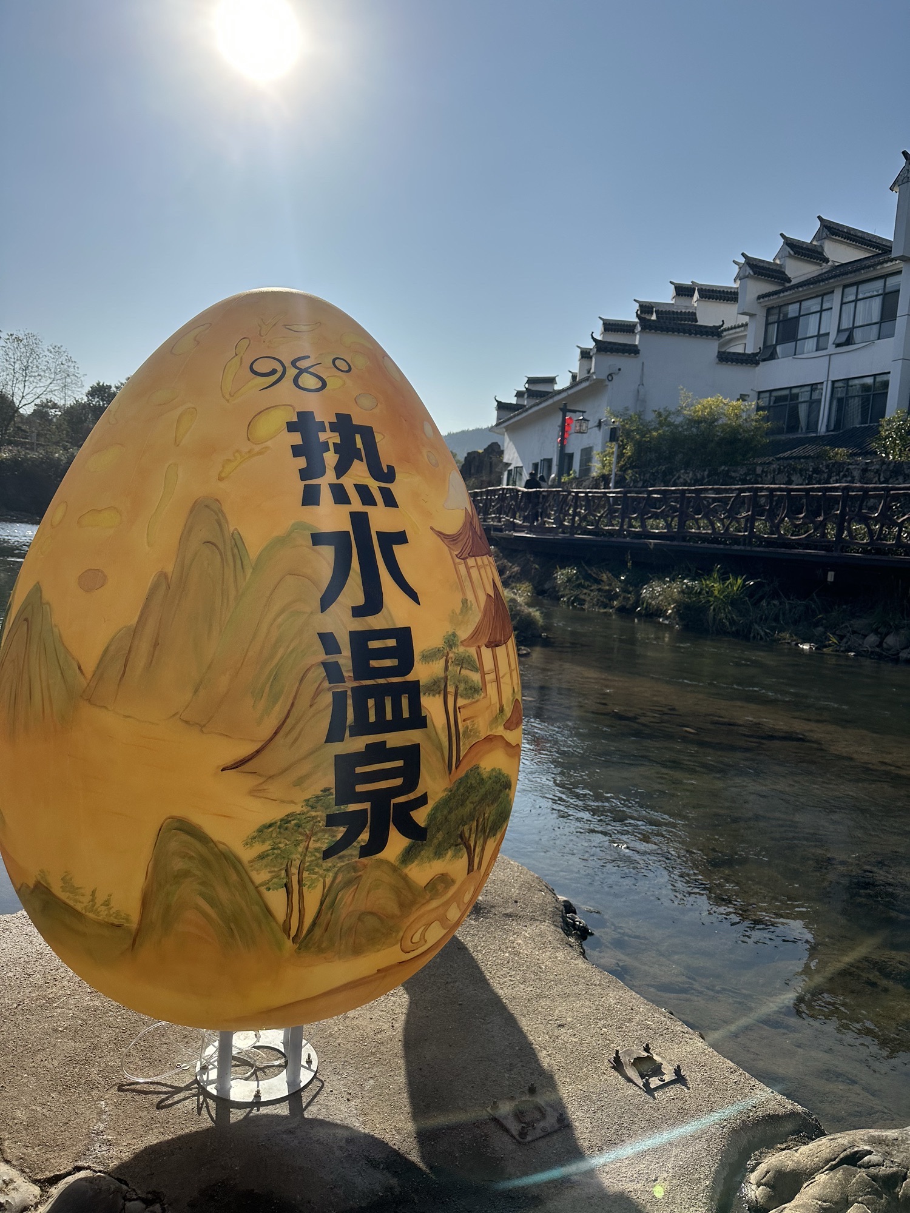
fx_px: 841
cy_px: 606
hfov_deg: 56.8
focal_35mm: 24
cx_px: 455
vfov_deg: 71.6
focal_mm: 6.86
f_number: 1.78
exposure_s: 1/10753
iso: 80
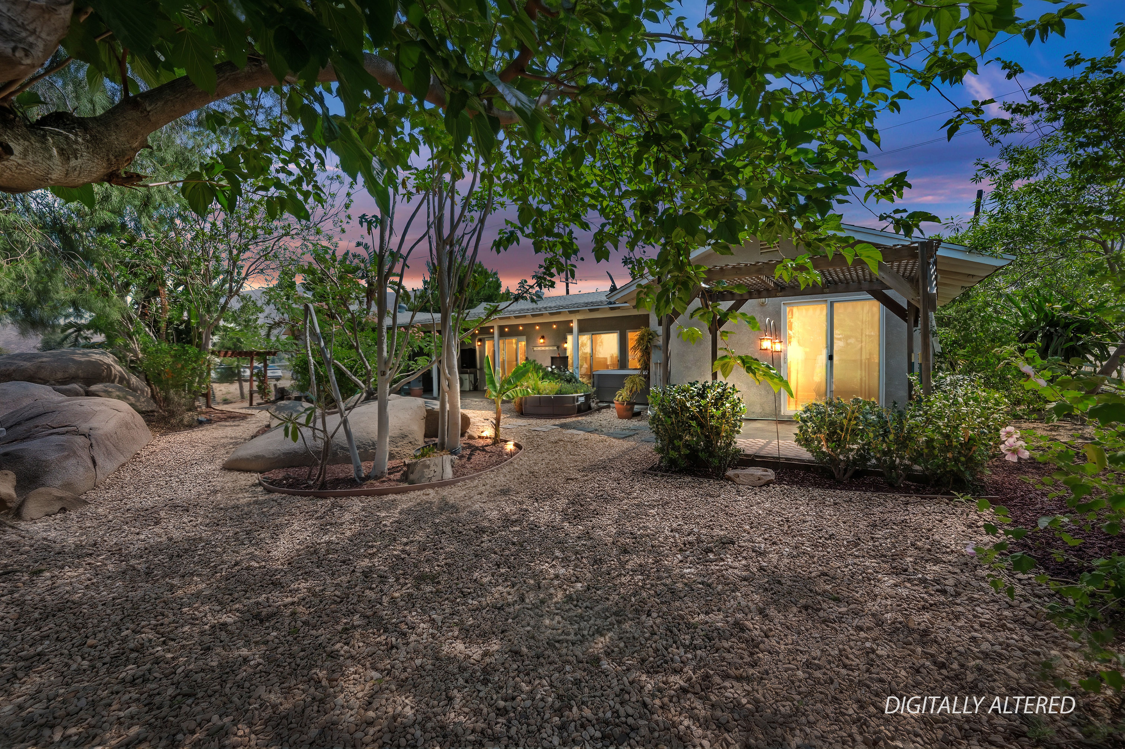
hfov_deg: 104.3
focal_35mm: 14
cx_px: 562
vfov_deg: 81.1
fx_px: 437
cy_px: 374
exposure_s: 1/80
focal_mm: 14
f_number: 16
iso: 200
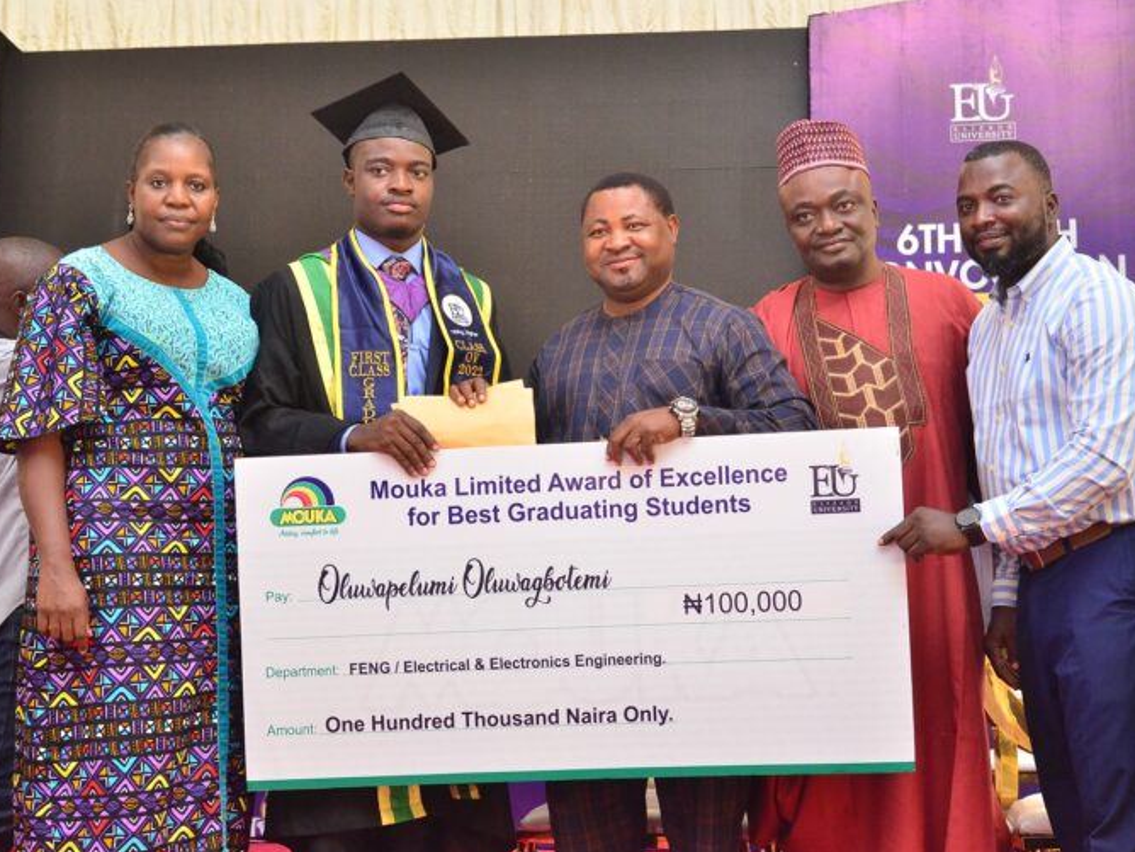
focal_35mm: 53
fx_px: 1738
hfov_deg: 36.2
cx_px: 586
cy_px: 429
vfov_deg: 27.5
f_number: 4.5
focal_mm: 32
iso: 2000
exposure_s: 1/125
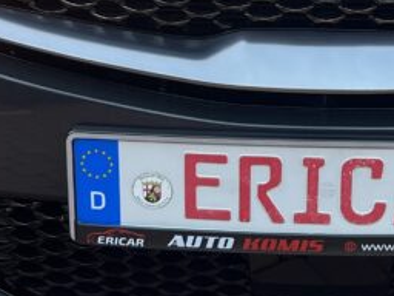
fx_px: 1184
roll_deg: -1.6
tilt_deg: -17.3
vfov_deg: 13.8
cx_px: 326
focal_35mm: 104
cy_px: -65
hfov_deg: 18.7
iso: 80
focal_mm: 5.7
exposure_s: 1/121
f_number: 1.5
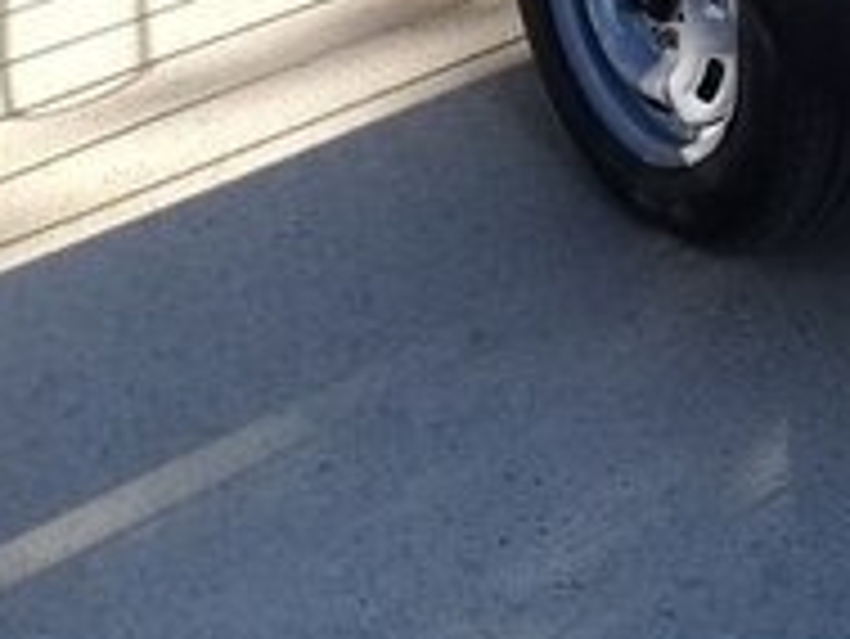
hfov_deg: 17.6
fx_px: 2654
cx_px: 940
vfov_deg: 12.9
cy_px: -376
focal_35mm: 108
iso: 50
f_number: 2.2
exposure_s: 1/245
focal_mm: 3.3
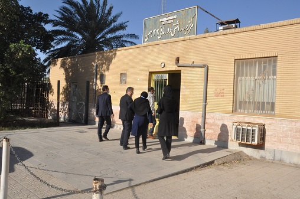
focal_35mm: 33
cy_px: 100
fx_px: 275
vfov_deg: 39.8
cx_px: 150
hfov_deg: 57.3
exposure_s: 1/1000
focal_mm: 22
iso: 1600
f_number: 16
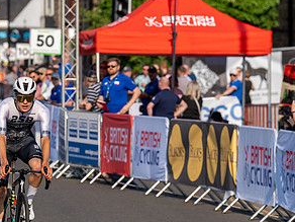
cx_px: 55
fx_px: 3008
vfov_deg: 4.2
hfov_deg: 5.6
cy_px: 102
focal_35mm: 353
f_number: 5
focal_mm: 185
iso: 160
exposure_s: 1/1000
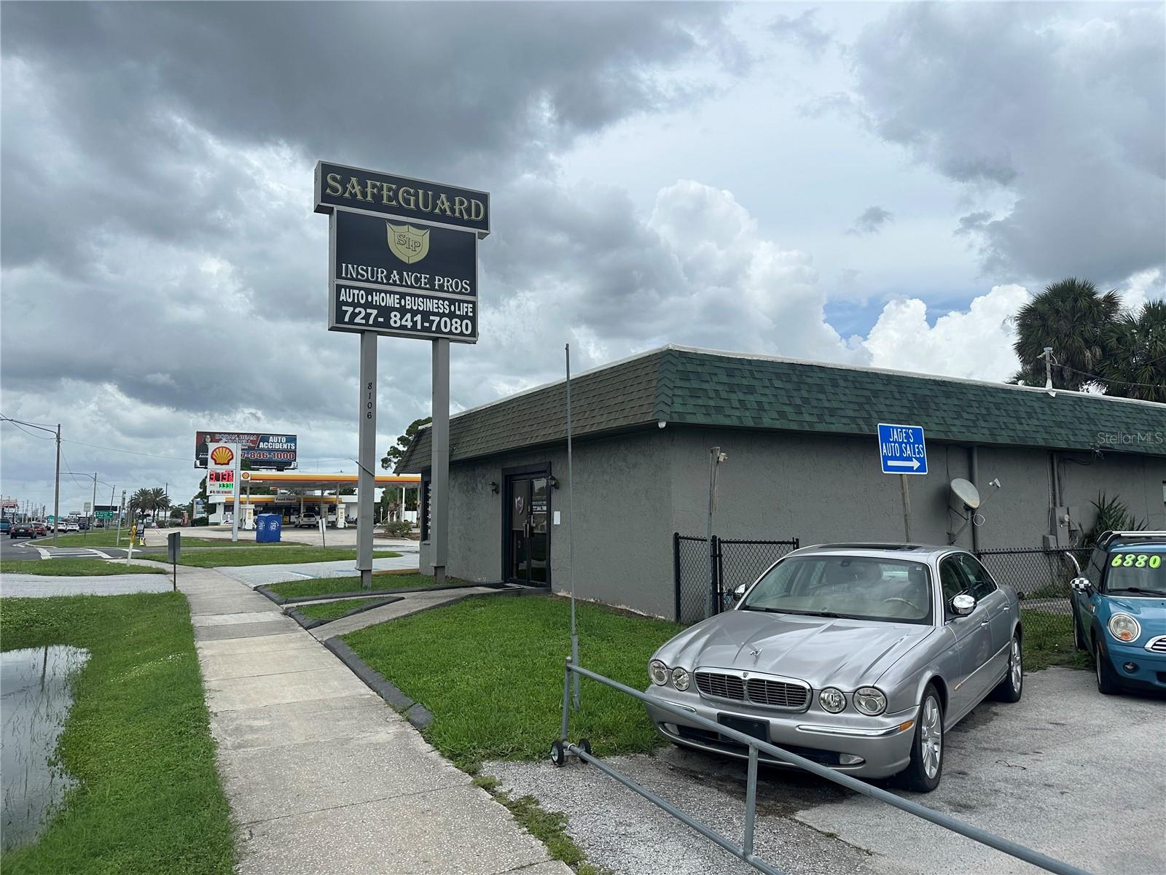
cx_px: 583
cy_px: 438
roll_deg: -0.3
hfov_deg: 71.6
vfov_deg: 56.8
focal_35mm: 24
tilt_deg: +6.8
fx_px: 808
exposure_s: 1/6623
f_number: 1.78
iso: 80
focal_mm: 6.86
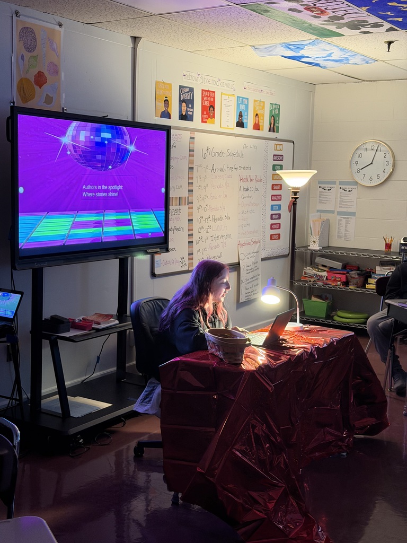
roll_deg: -1.8
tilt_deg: -7.9
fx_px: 752
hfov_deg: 30.3
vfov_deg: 39.7
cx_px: 204
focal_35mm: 48
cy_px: 272
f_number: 1.78
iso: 320
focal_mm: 6.76
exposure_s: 1/40
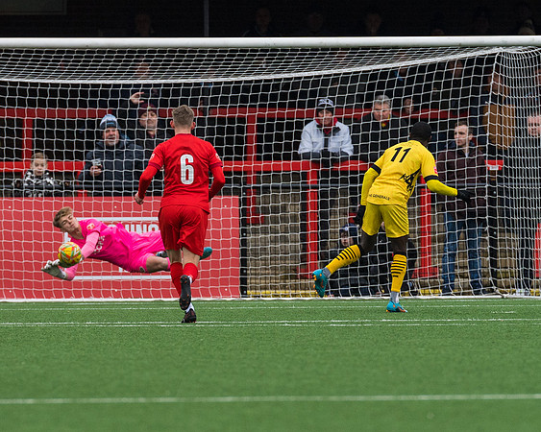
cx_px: 327
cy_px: 296
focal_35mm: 715
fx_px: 11442
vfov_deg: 2.2
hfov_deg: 2.7
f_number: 4
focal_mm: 300
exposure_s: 1/800
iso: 800
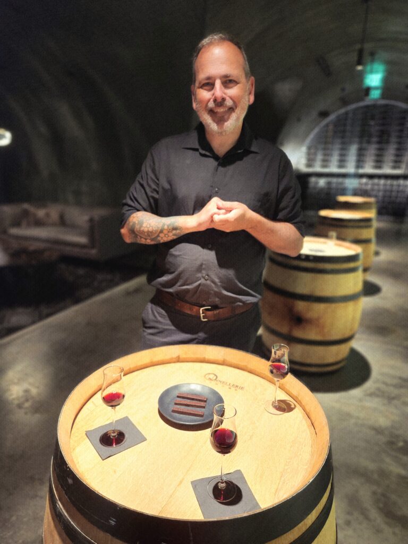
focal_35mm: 23
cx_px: 204
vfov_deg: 73.9
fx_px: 361
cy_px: 272
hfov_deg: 58.9
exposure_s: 1/60.2
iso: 320
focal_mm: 5.4
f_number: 1.8
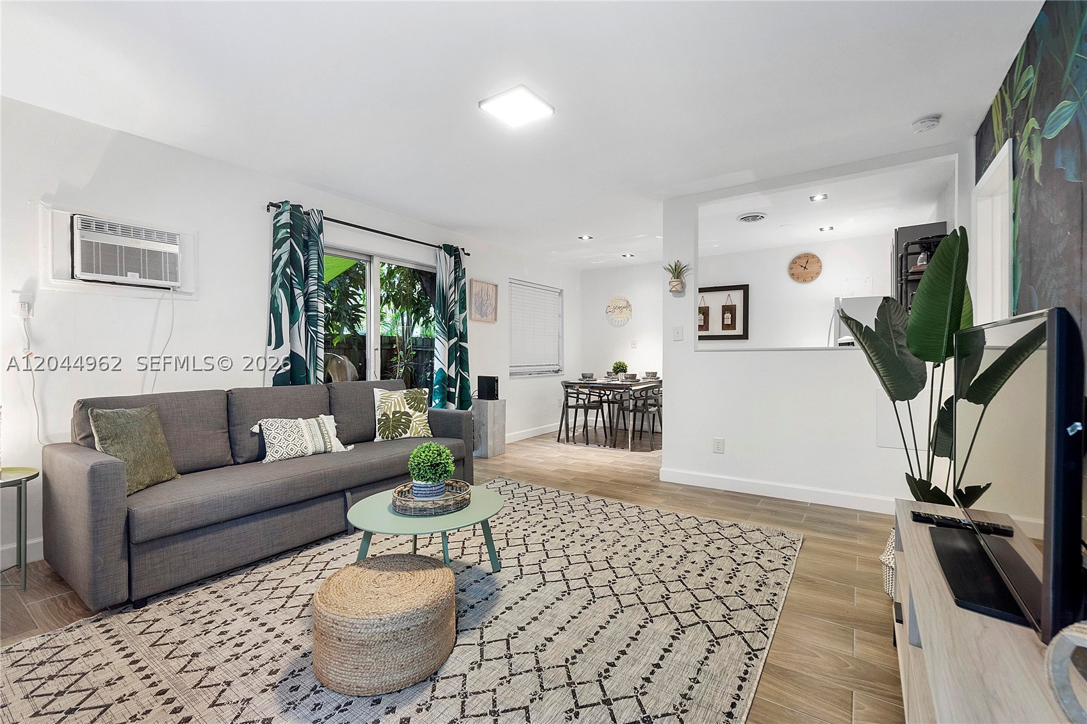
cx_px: 544
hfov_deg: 100.4
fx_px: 453
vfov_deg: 77.3
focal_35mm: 15
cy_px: 362
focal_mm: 10
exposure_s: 1/2.5
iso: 250
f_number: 8
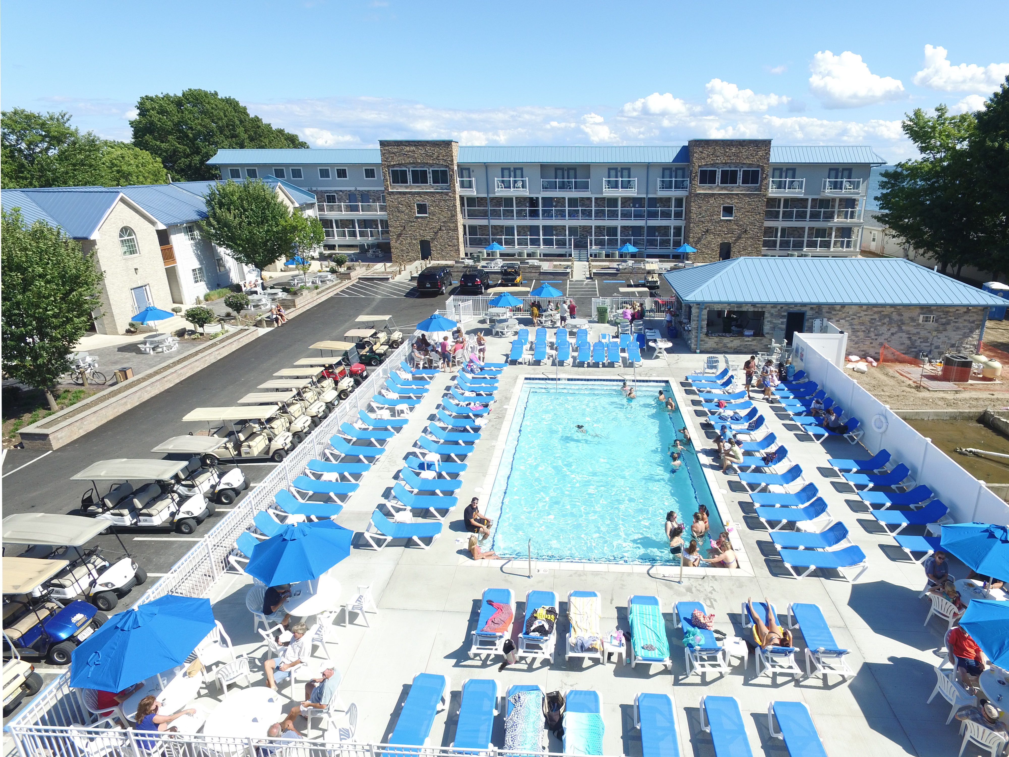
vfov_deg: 66.0
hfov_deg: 81.7
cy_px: 378
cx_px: 504
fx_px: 583
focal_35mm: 20
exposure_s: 1/732
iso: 100
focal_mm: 3.61
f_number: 2.8
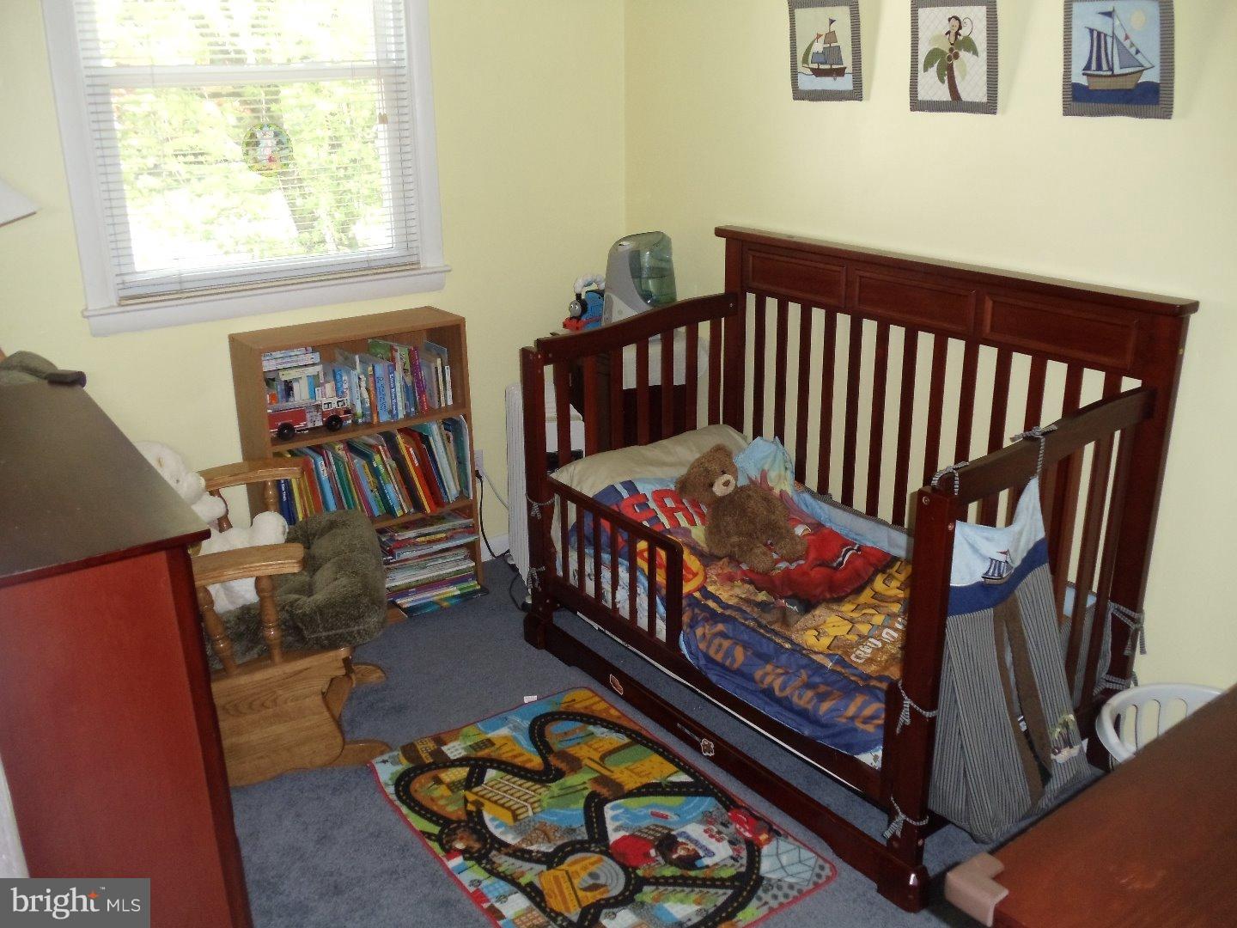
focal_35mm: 44
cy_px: 464
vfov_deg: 32.9
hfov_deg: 42.9
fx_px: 1572
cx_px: 618
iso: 200
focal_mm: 6
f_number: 3.5
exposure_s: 1/30
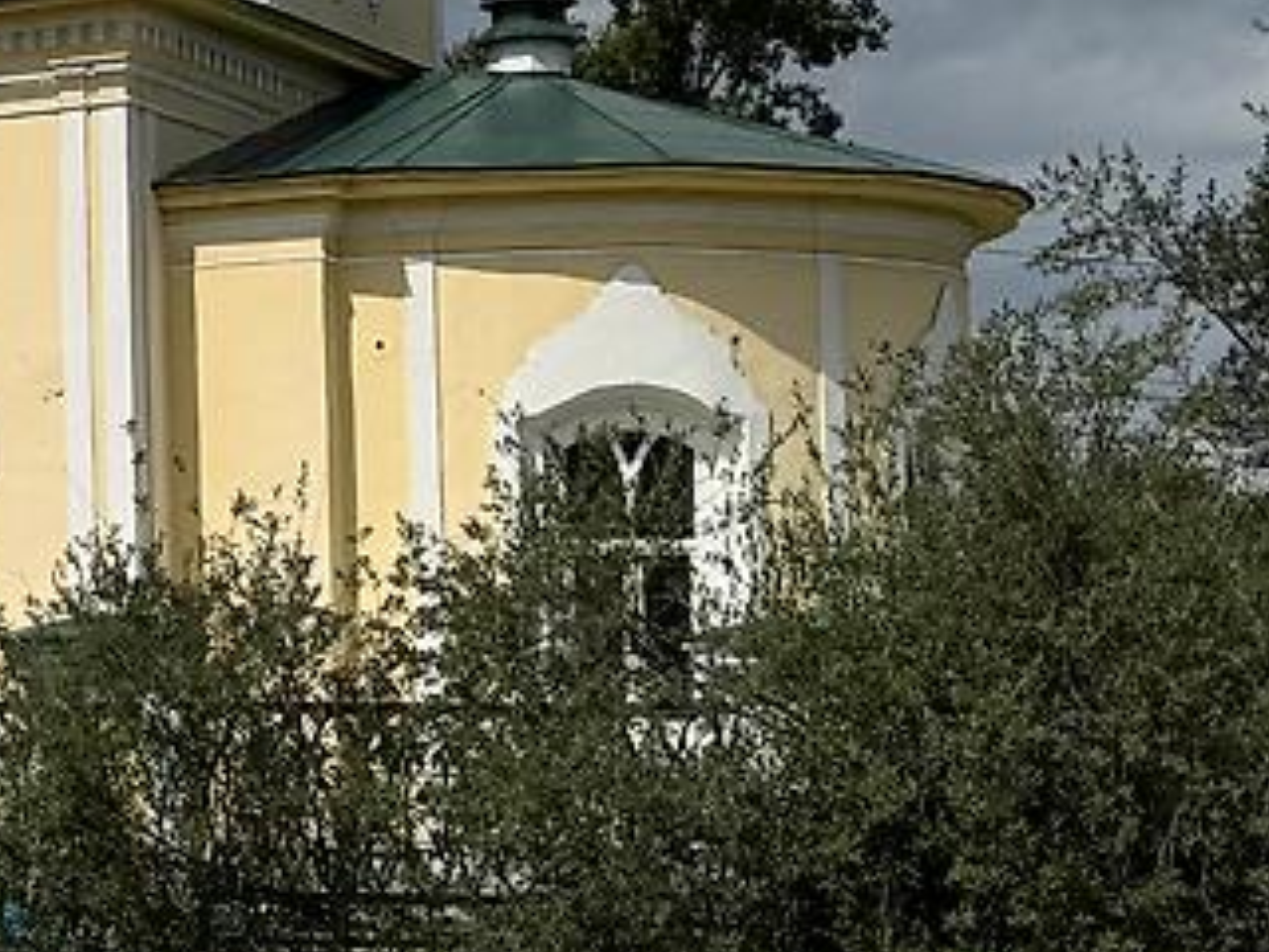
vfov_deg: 15.3
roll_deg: +1.4
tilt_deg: +12.6
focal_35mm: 90
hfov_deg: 18.8
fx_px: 3299
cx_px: -726
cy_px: -440
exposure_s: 1/12346
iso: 64
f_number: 1.78
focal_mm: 6.76
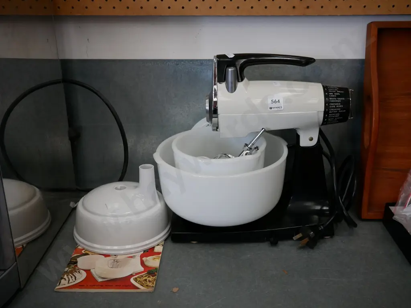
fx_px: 427
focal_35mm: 36
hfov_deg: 51.4
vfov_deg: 39.7
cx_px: 206
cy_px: 154
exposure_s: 1/60
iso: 800
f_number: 3.9
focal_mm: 18
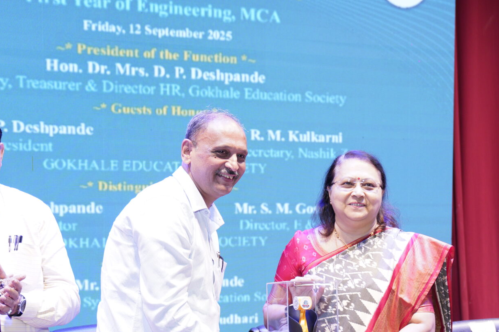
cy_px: 288
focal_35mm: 75
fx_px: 1039
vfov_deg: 17.9
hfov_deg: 26.9
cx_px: 303
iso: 400
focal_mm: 36
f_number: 2.8
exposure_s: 1/100
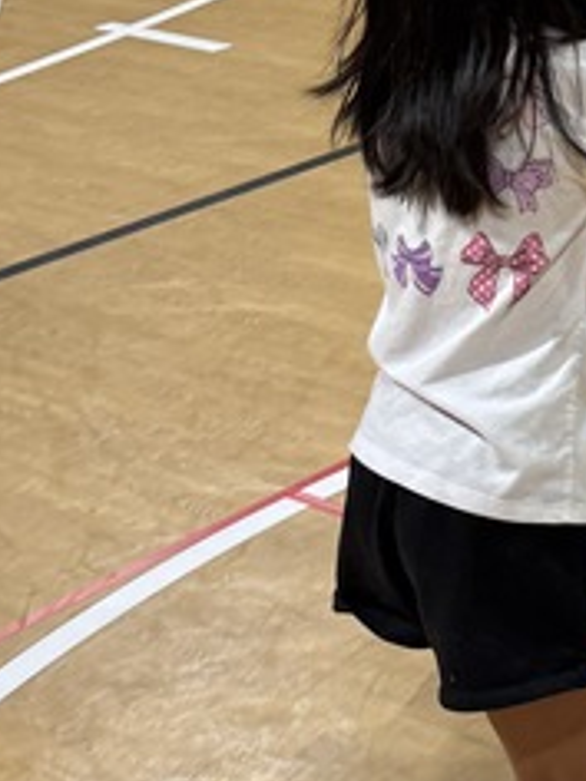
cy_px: 175
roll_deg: -2.8
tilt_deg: -20.9
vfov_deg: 18.7
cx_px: 953
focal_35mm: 104
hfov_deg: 13.2
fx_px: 2347
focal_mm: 6.76
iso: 160
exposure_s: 1/60
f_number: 1.78
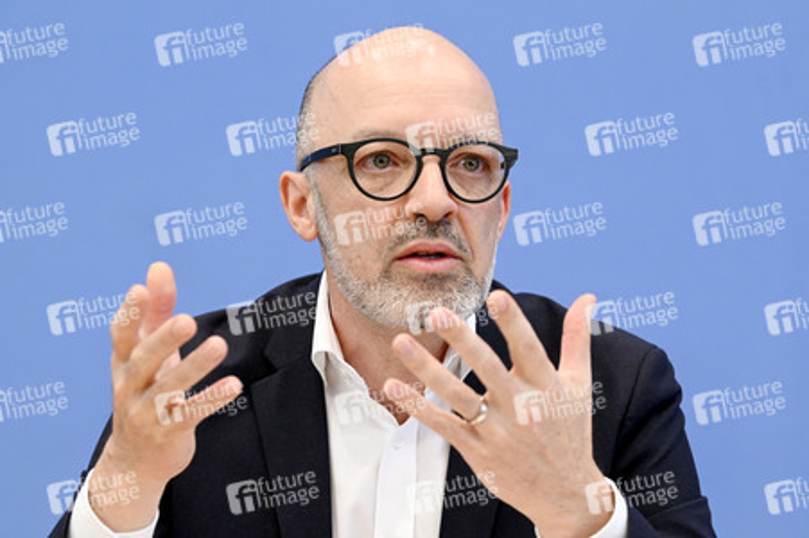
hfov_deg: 15.8
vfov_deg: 10.5
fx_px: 2919
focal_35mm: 130
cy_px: 269
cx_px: 404
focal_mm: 130
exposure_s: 1/640
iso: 3200
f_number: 5
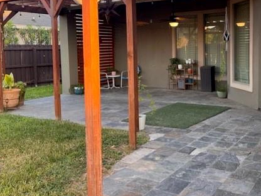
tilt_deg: -3.3
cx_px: 176
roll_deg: +1.0
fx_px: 302
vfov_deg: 35.6
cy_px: 64
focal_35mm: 40
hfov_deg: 46.0
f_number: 1.6
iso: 80
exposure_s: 1/121
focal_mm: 5.1
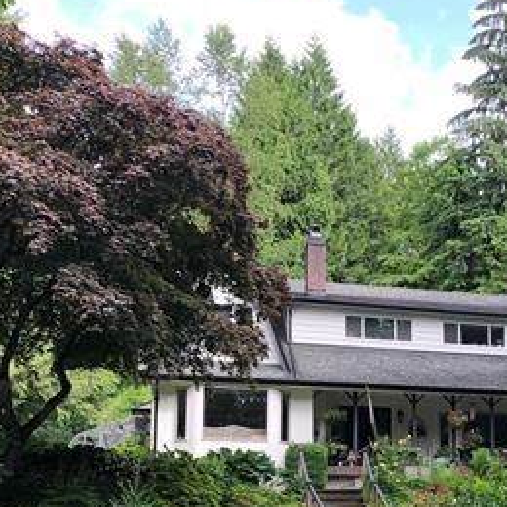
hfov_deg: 26.7
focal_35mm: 61
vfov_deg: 27.3
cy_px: 439
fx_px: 1011
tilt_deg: +9.6
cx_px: 499
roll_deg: +2.6
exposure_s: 1/120
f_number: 1.8
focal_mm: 4
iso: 25
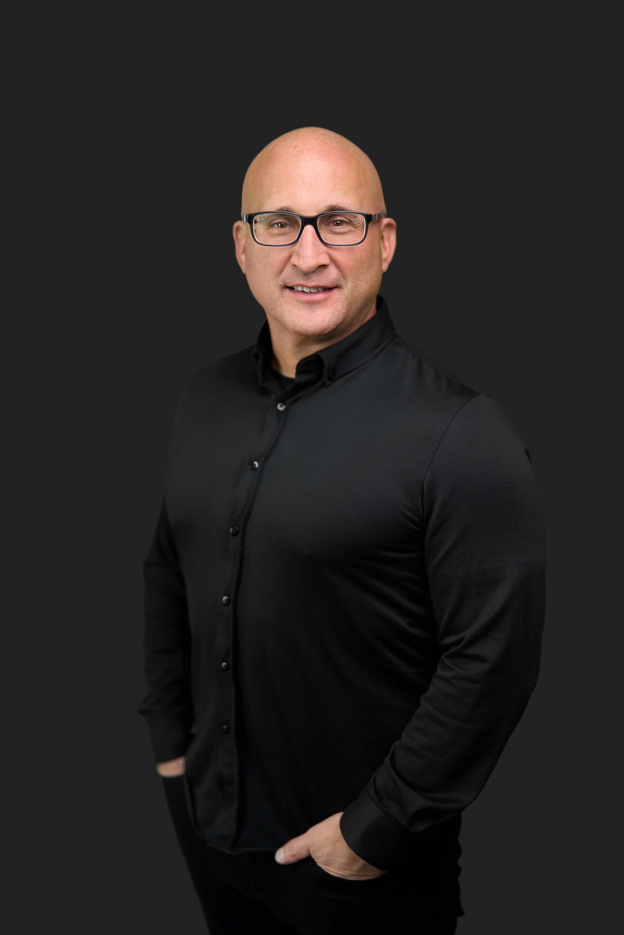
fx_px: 1300
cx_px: 312
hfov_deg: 27.0
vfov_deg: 39.6
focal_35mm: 50
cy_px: 468
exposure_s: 1/250
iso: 100
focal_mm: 50
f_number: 1.2
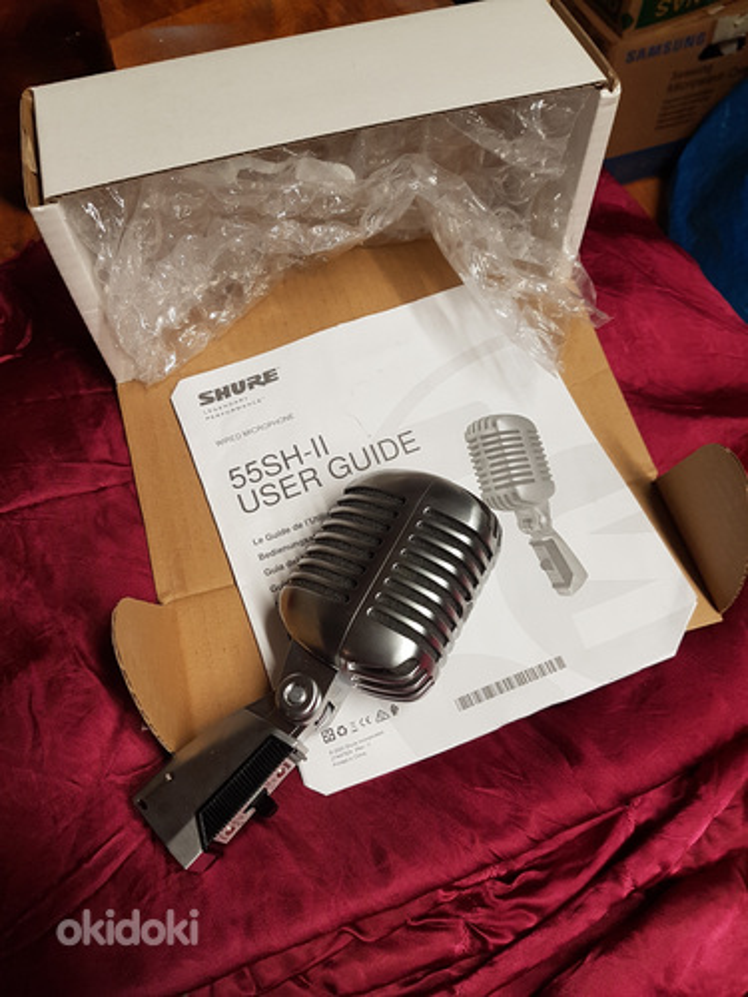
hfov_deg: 53.1
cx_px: 374
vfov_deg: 67.3
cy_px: 498
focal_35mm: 26
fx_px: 749
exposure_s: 1/100
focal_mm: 4.2
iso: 64
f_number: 1.7
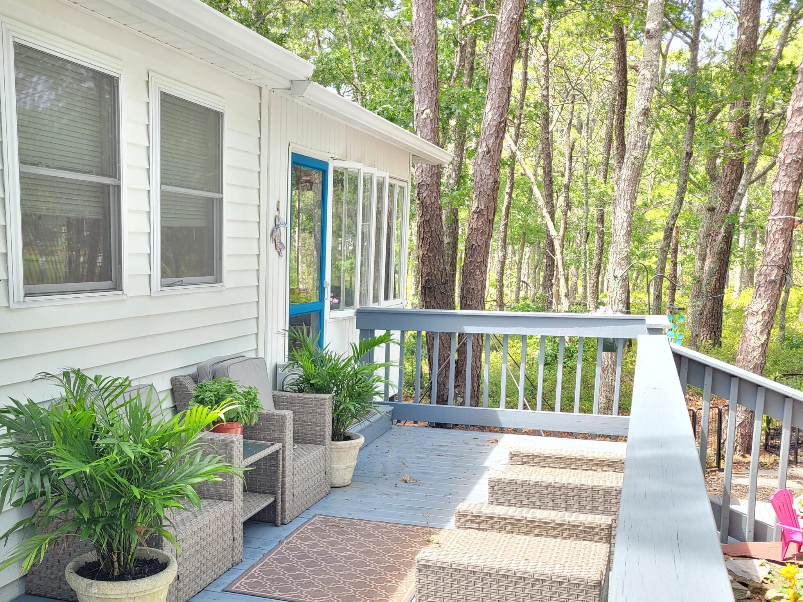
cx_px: 283
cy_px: 437
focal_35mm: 38
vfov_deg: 37.0
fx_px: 881
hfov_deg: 48.3
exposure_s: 1/120
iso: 50
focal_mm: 5.4
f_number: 1.8
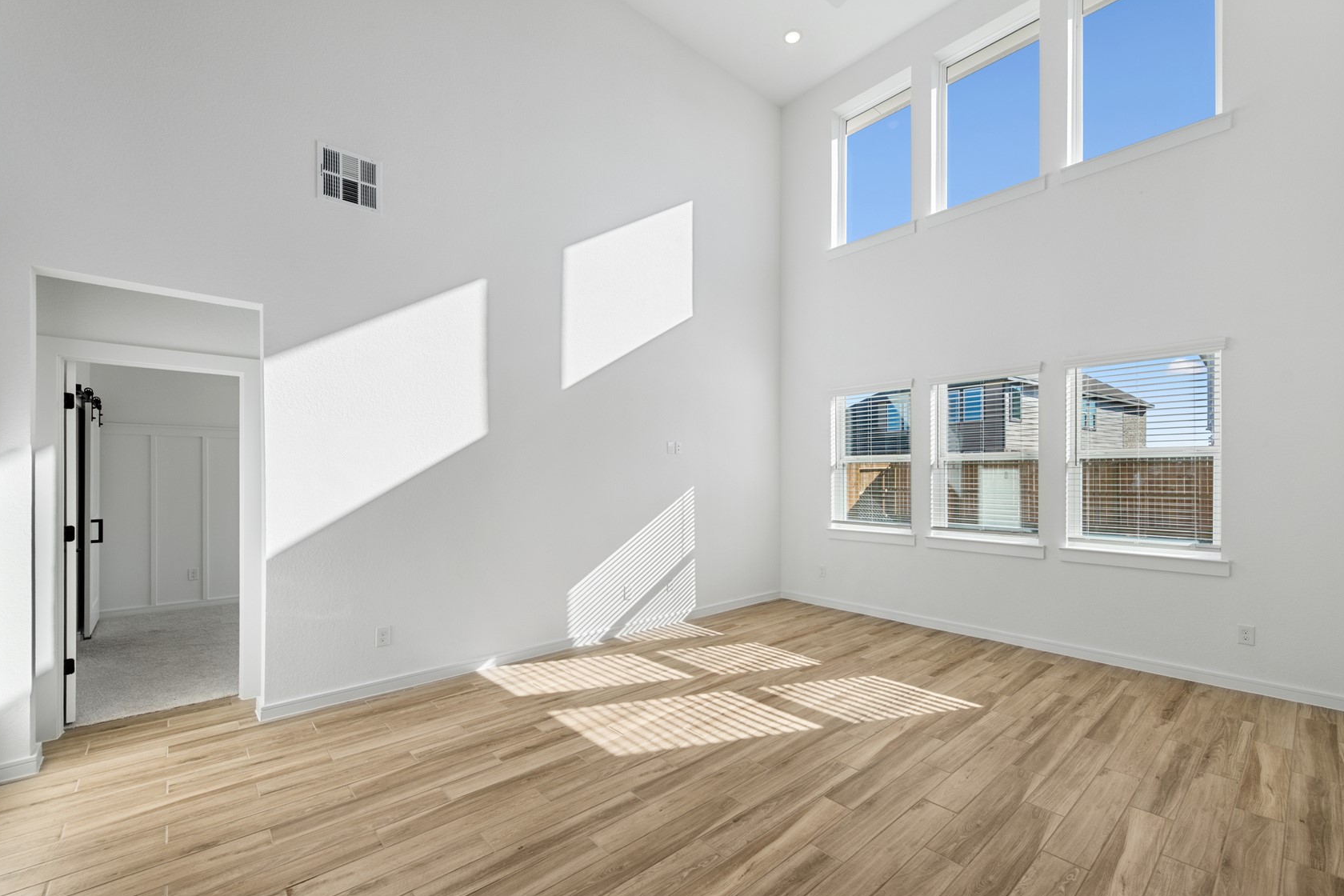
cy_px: 478
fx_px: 560
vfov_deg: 77.2
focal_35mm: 15
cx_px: 696
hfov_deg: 100.4
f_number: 8
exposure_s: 1/200
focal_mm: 14
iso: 100
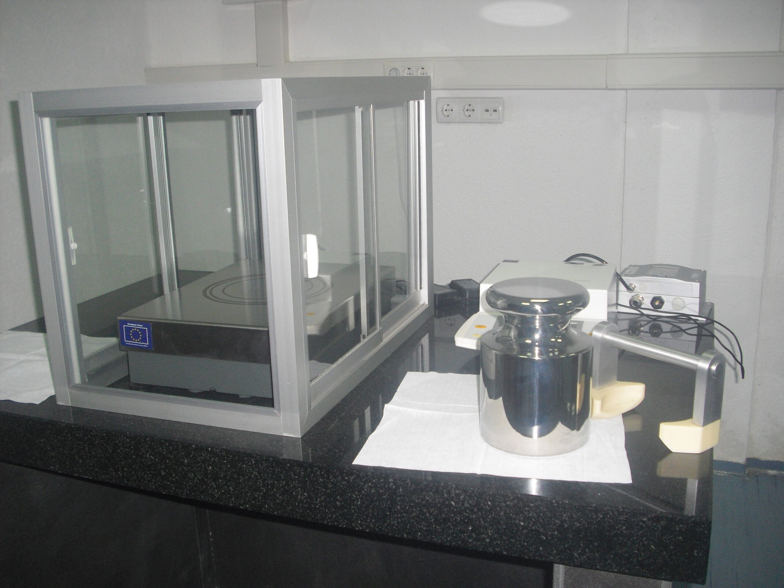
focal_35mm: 38
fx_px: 861
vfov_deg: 37.7
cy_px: 294
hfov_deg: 49.0
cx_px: 392
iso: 200
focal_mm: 6.2
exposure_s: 1/60
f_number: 2.8
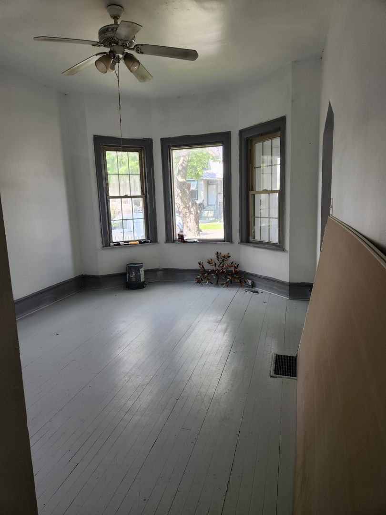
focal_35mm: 23
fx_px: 342
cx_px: 193
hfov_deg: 58.9
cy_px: 258
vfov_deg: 73.9
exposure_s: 1/180
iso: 50
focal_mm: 5.4
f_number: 1.8
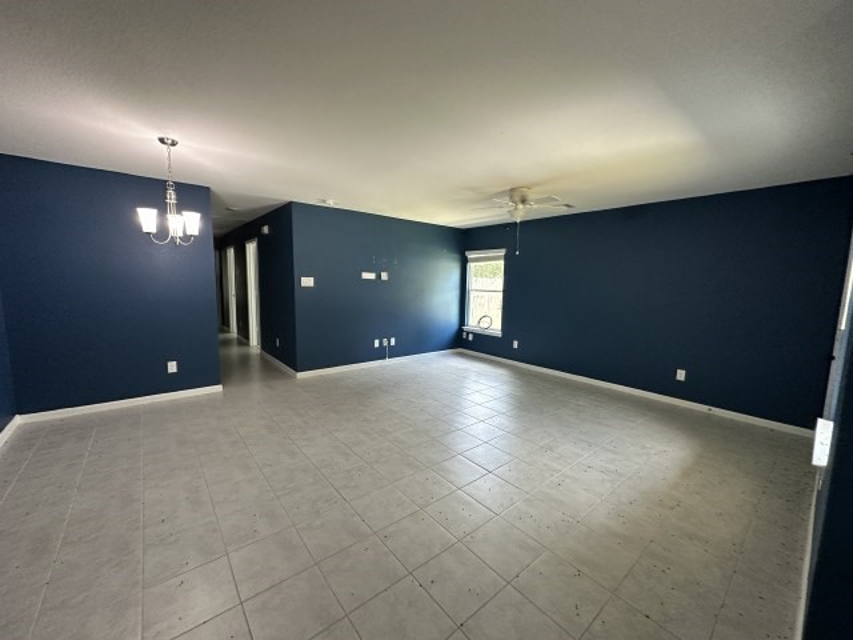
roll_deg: -1.3
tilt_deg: -3.7
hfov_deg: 102.1
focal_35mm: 14
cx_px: 426
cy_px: 320
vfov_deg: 85.7
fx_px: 345
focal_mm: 2.22
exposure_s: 1/120
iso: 320
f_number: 2.2
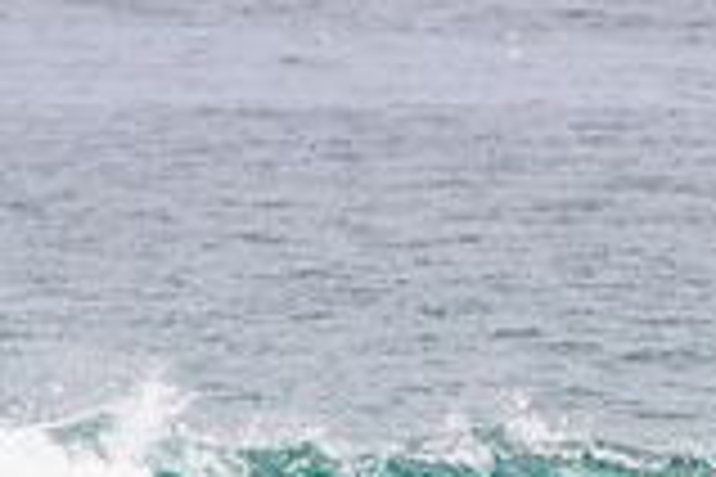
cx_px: 865
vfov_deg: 0.7
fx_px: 39993
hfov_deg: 1.0
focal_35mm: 2011
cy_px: 466
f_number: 5.6
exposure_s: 1/2000
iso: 180
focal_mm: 400
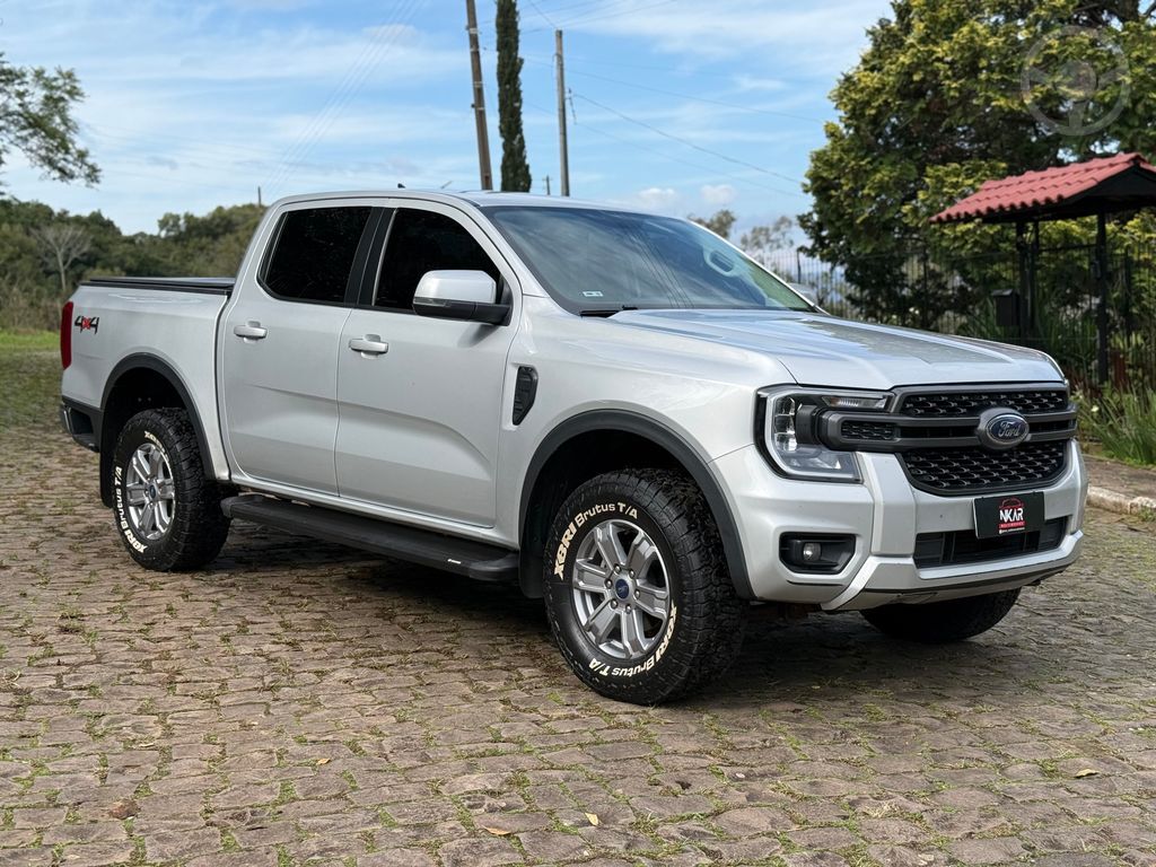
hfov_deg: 39.7
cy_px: 434
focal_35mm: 48
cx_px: 578
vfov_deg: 30.3
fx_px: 1603
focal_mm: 6.76
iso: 64
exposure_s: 1/2762
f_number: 1.78
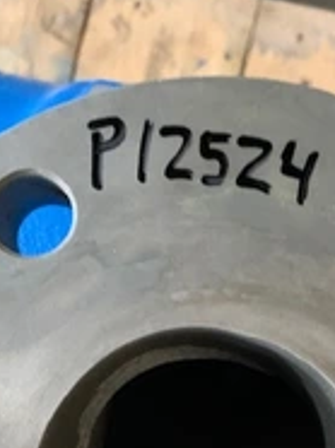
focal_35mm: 56
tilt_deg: -87.7
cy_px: 369
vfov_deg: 33.2
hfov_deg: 26.0
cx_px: 188
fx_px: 724
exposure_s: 1/34
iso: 400
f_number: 1.8
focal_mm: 4.25
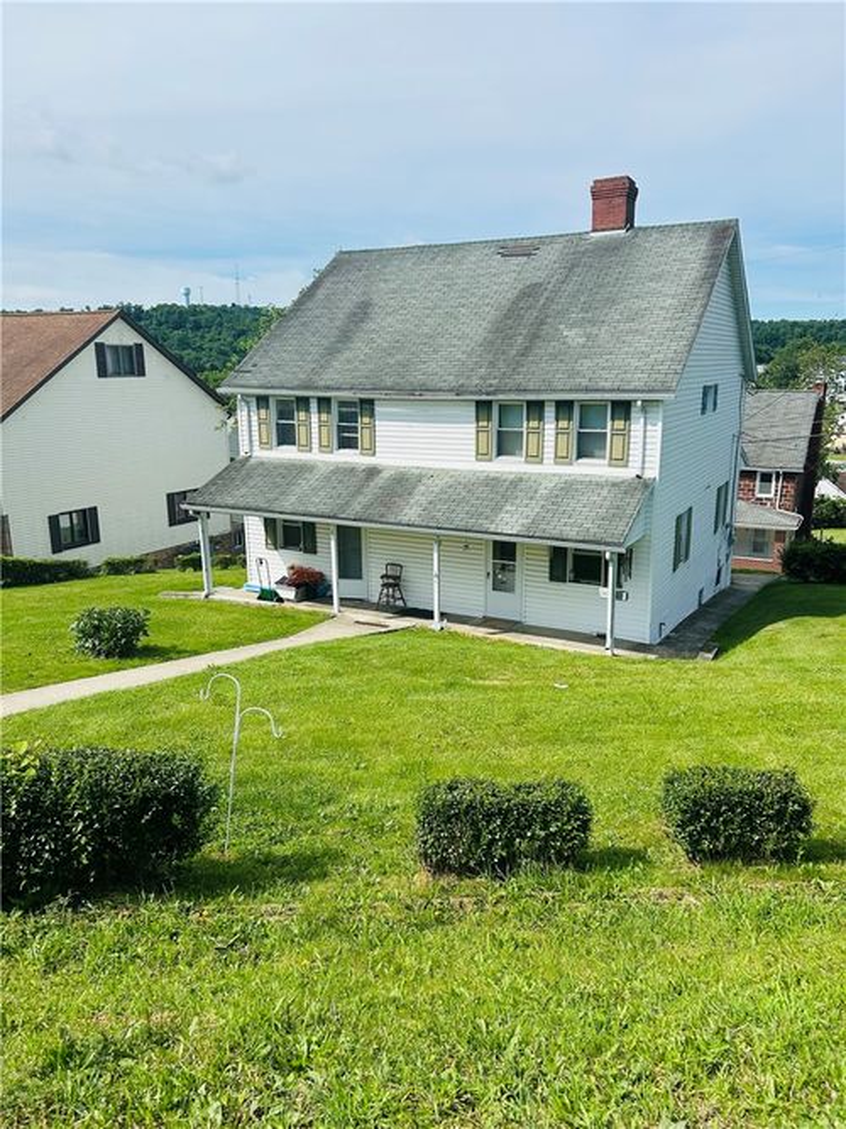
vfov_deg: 67.3
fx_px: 848
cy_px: 564
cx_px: 423
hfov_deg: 53.0
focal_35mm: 26
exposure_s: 1/3968
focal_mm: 5.7
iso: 50
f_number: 1.5
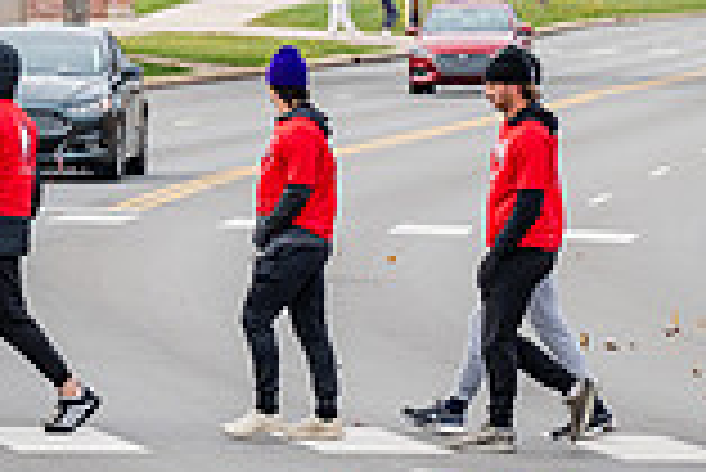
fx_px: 10128
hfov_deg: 4.0
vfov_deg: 2.7
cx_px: 513
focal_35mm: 516
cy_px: -29
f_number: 5.6
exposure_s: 1/500
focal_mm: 140
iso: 500
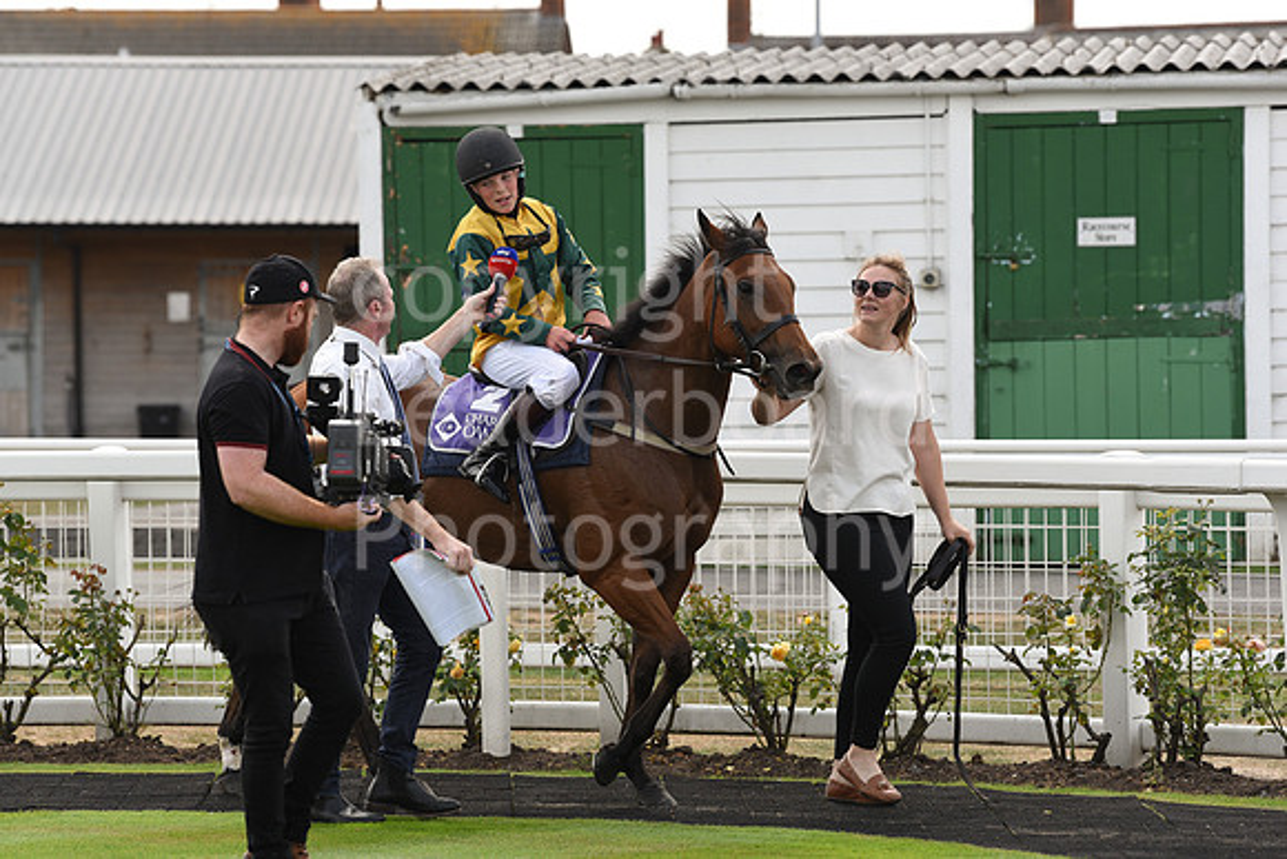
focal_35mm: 200
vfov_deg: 6.9
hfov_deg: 10.3
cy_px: 430
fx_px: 7151
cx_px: 644
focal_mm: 200
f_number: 5.6
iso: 400
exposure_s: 1/1000
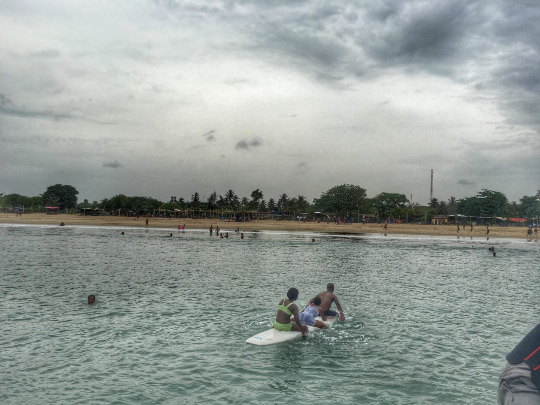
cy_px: 202
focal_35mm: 29
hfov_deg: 61.7
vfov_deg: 48.2
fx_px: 452
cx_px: 270
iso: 25
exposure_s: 1/2024
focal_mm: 4.15
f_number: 2.2
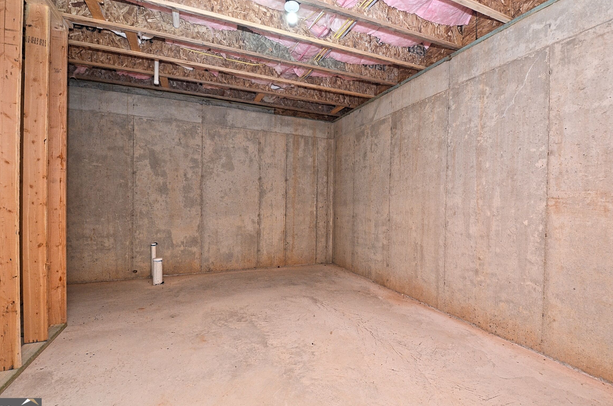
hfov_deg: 96.8
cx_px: 304
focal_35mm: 16
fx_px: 272
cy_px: 203
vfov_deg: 73.5
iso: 400
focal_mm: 10
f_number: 5.6
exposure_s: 1/60
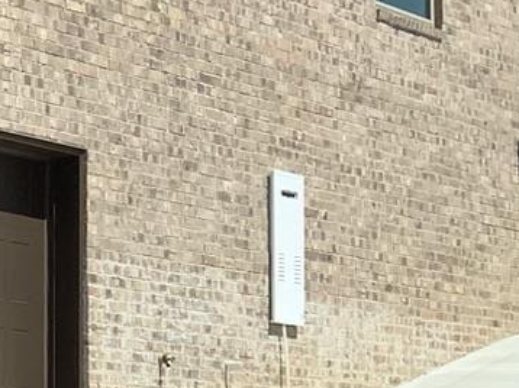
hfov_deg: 11.2
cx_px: -367
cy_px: 258
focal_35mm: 166
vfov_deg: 8.9
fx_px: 2487
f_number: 1.8
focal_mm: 3
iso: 16
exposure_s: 1/2058
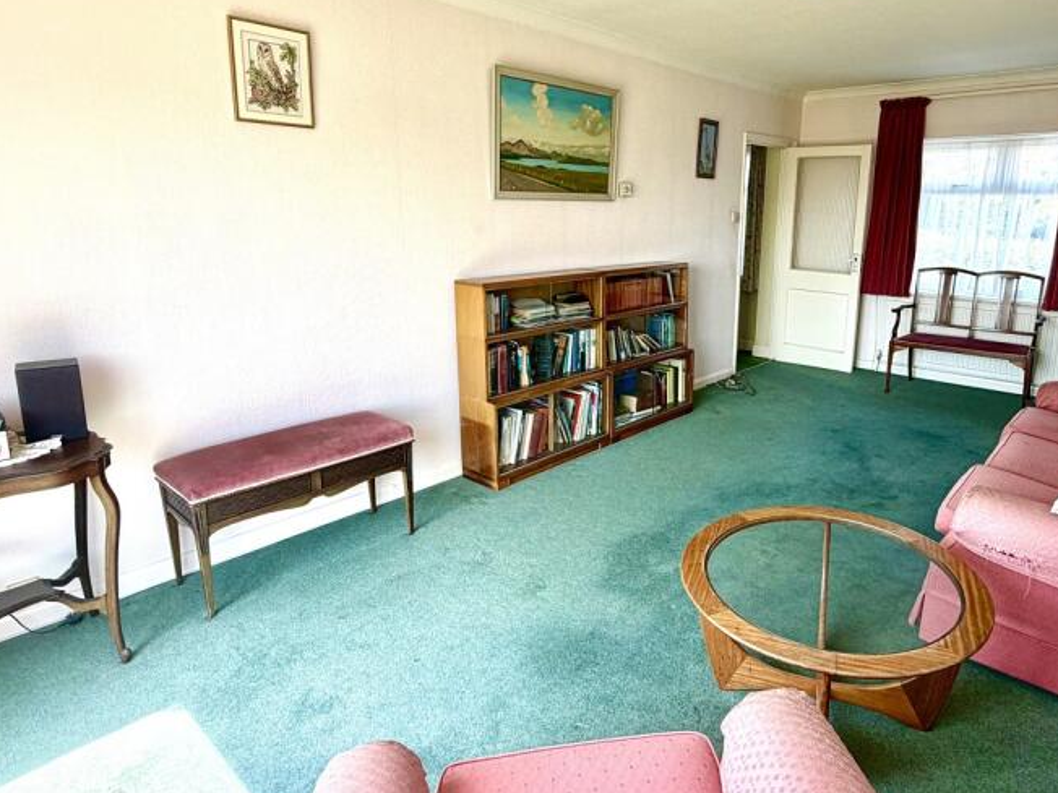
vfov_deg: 60.8
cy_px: 342
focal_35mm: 22
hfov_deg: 75.4
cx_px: 641
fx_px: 672
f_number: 2.2
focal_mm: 2.22
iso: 64
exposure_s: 1/121
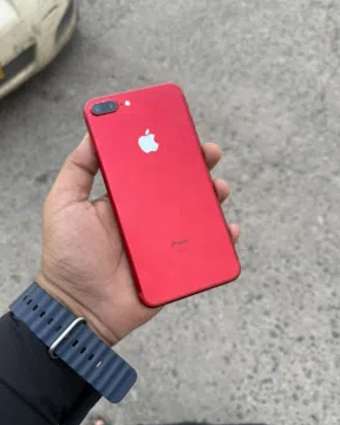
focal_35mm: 26
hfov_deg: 54.9
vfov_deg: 66.0
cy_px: 216
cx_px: 165
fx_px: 327
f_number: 1.78
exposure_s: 1/1211
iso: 80
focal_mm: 6.76
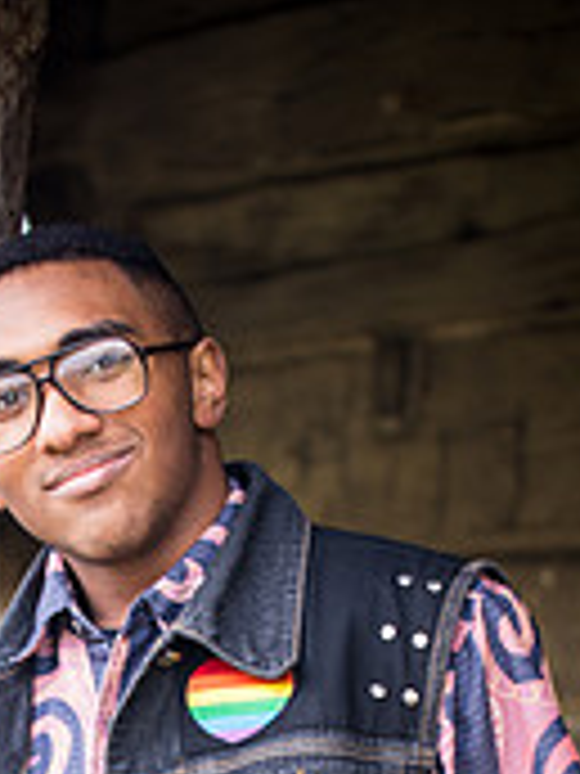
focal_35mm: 176
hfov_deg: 8.4
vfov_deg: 11.0
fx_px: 3932
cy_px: 1008
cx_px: 139
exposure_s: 1/40
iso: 200
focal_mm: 70
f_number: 2.8
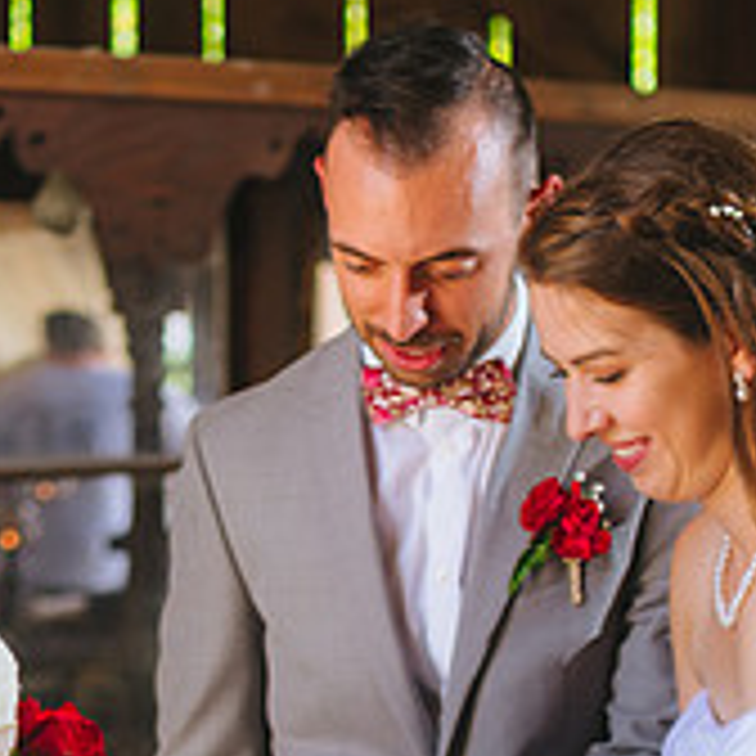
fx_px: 5090
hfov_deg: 8.5
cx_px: 198
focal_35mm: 206
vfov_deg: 8.4
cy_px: 799
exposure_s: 1/160
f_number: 2.8
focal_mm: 70
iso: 250
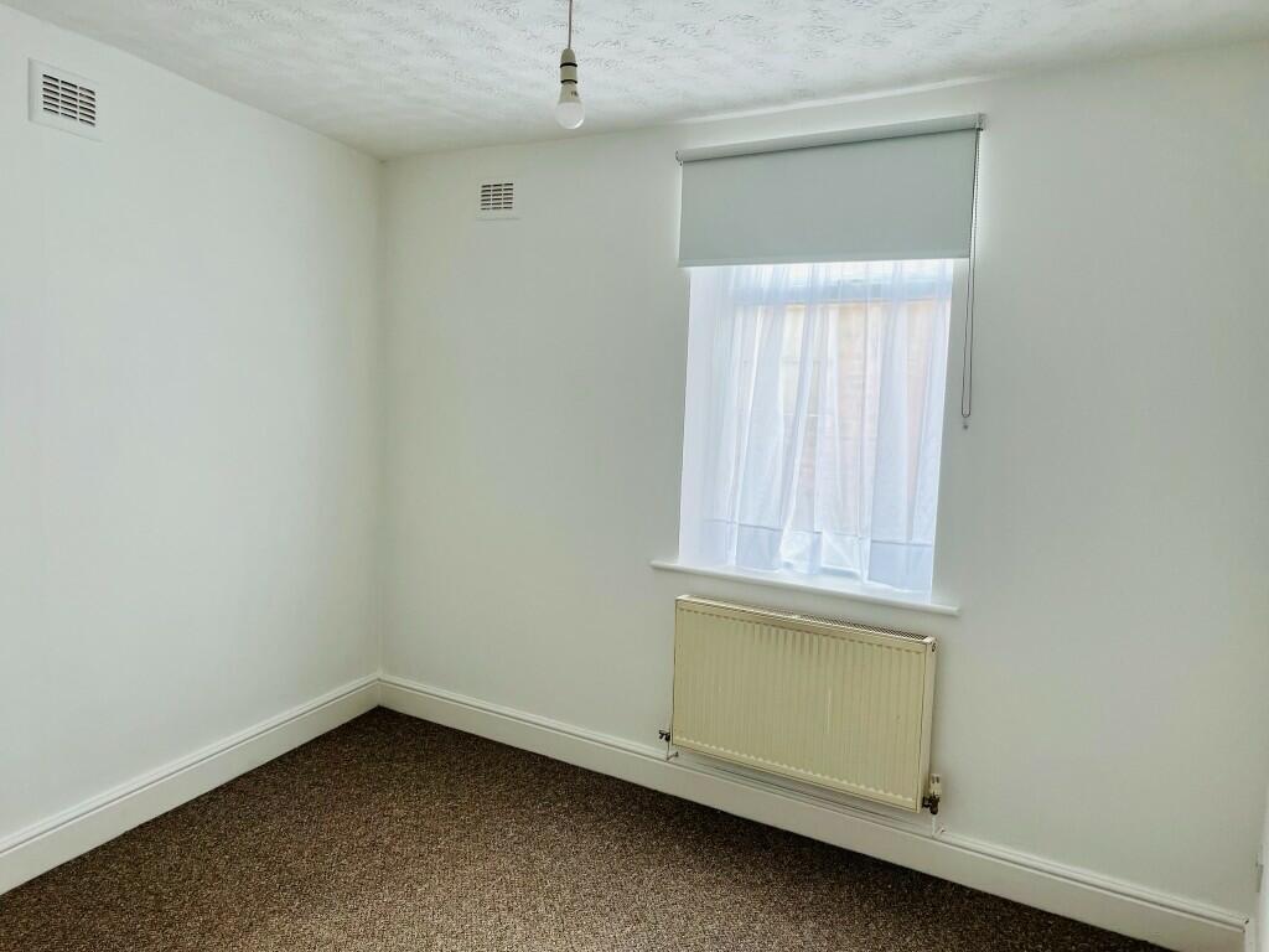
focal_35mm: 26
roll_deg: -2.1
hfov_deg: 67.3
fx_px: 953
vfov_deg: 53.1
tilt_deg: -5.5
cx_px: 634
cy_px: 476
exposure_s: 1/121
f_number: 1.5
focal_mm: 5.7
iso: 80
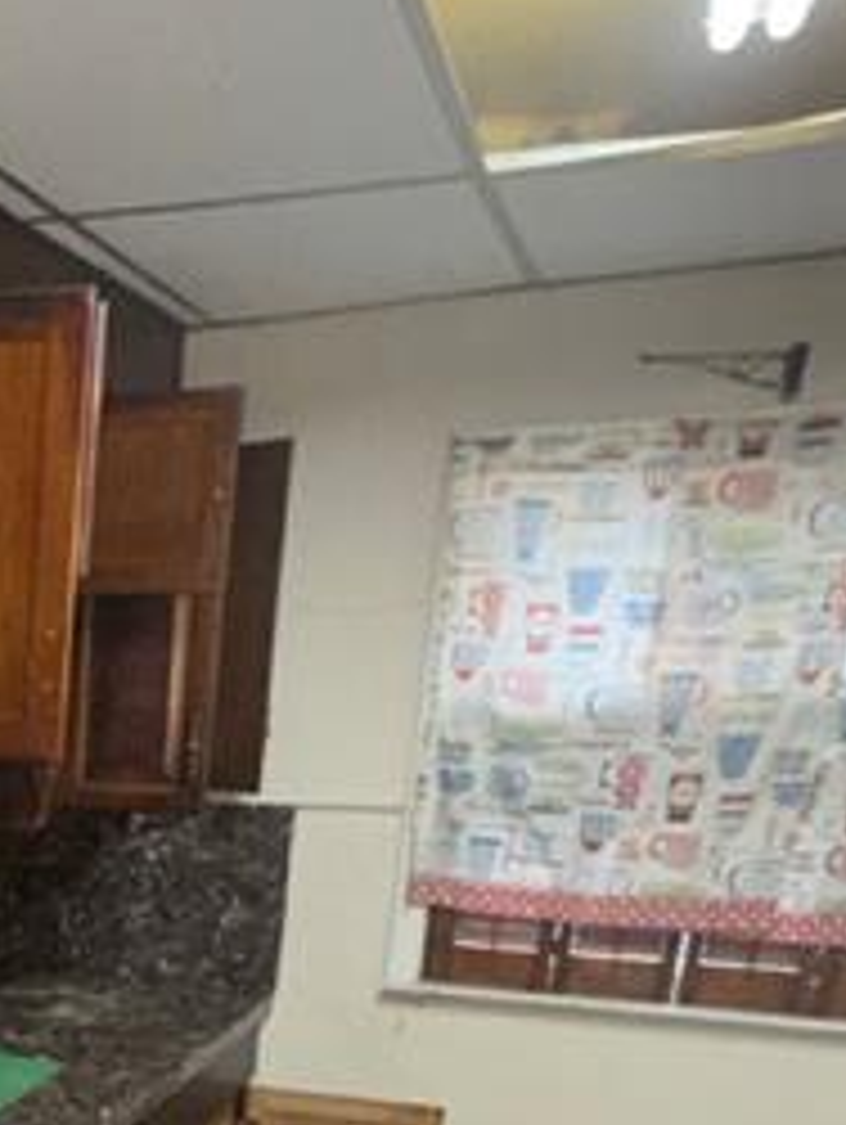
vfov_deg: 38.1
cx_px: -122
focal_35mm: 43
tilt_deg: -19.5
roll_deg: +0.7
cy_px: 1170
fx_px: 1399
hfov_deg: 29.7
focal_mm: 2.22
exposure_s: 1/60
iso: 250
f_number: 2.2
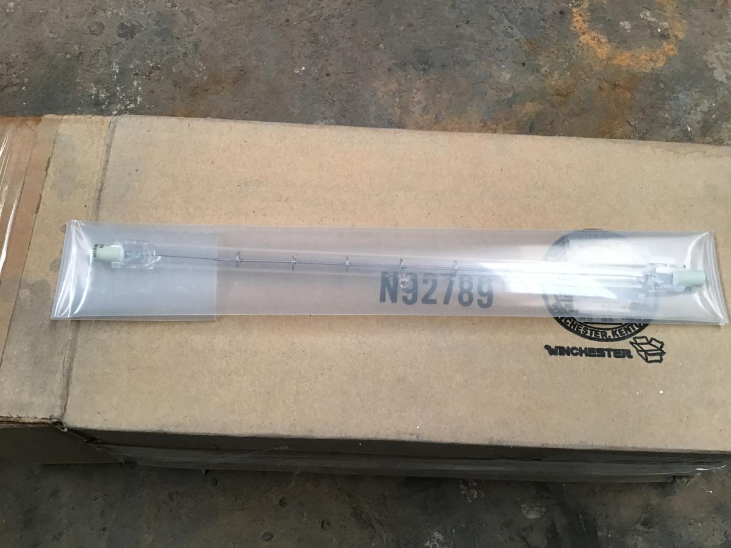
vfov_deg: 45.4
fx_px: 655
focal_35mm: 31
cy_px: 274
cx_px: 366
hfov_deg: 58.4
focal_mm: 3.3
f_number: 2.4
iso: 64
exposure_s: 1/30
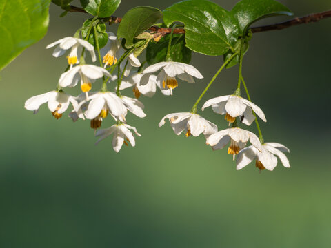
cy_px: 124
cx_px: 166
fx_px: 5747
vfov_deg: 2.5
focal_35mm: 601
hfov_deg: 3.3
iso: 200
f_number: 6.7
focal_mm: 300
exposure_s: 1/640
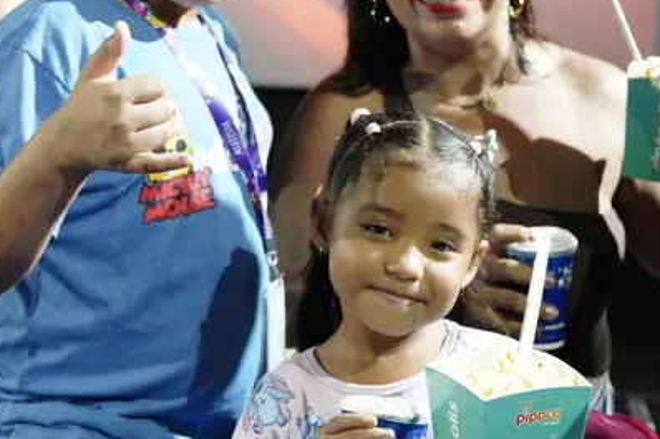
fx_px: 1741
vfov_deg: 14.4
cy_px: 131
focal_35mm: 95
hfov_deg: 21.5
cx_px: 343
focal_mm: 29.8
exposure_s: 1/40
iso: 8000
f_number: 2.8
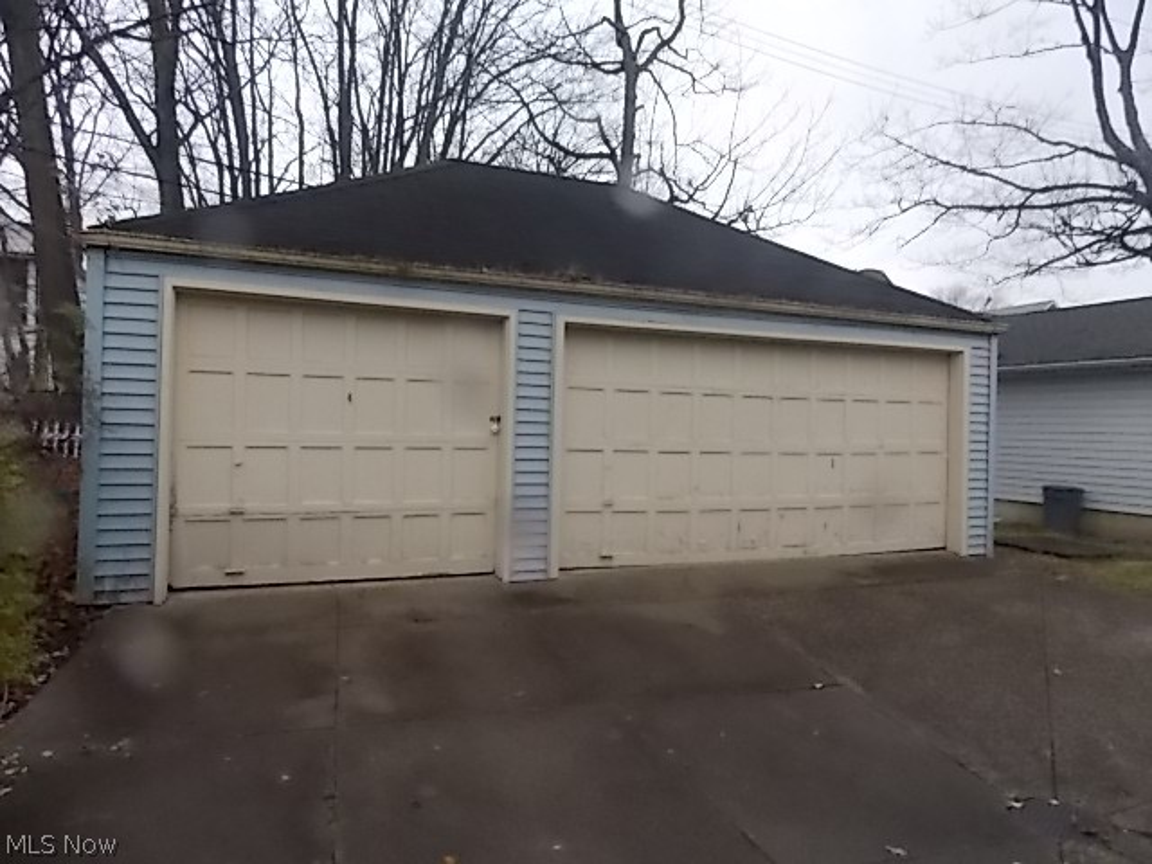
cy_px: 432
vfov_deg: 58.9
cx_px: 576
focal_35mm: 23
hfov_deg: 73.9
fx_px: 765
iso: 320
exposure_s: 1/250
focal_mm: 4
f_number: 3.1
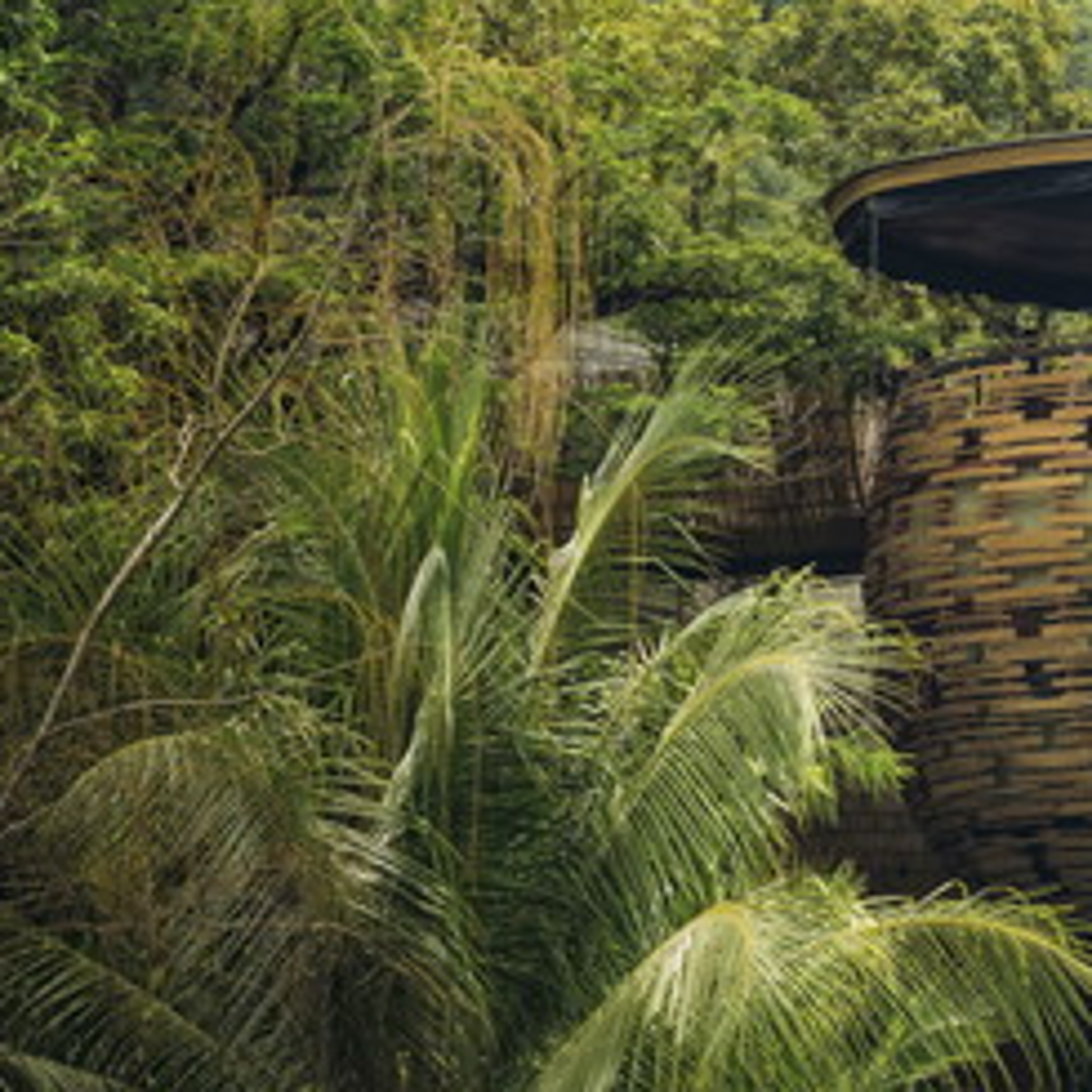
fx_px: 9279
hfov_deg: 6.7
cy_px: 695
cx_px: 1083
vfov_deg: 6.7
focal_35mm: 260
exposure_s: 1/160
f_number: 8
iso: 1250
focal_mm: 150
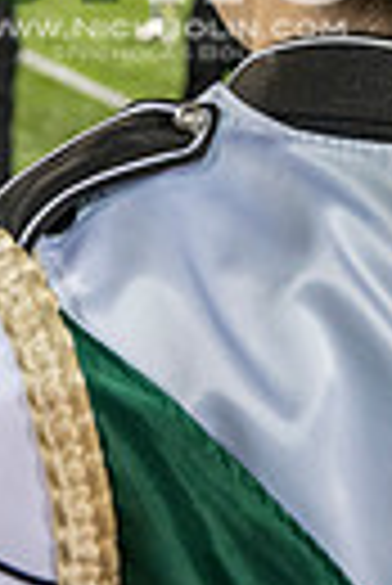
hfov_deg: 16.5
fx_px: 1352
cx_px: 162
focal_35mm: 83
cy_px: -68
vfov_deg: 22.9
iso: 1250
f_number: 3.2
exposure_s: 1/500
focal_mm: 24
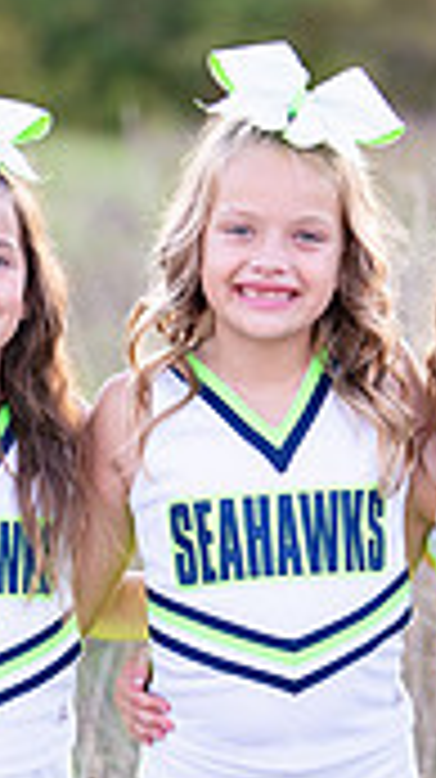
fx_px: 5027
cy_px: 638
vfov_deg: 8.8
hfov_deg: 5.0
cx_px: 279
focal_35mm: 244
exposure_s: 1/320
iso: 250
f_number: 1.2
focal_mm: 50
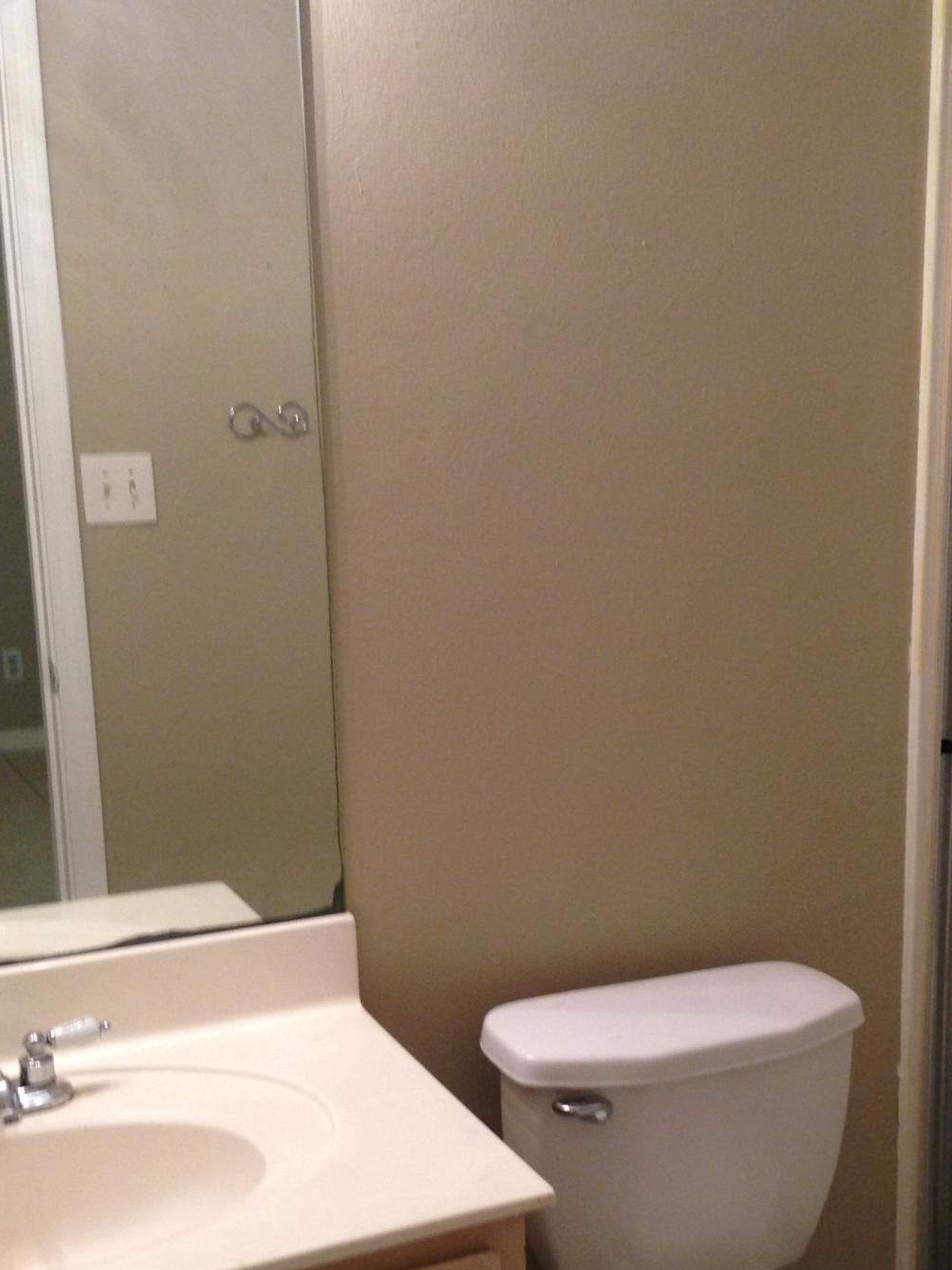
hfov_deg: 29.3
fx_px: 1797
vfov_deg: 38.7
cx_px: 686
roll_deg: +0.3
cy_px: 792
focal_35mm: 49
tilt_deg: -10.7
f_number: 2.4
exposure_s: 1/20
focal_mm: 4.12
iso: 125
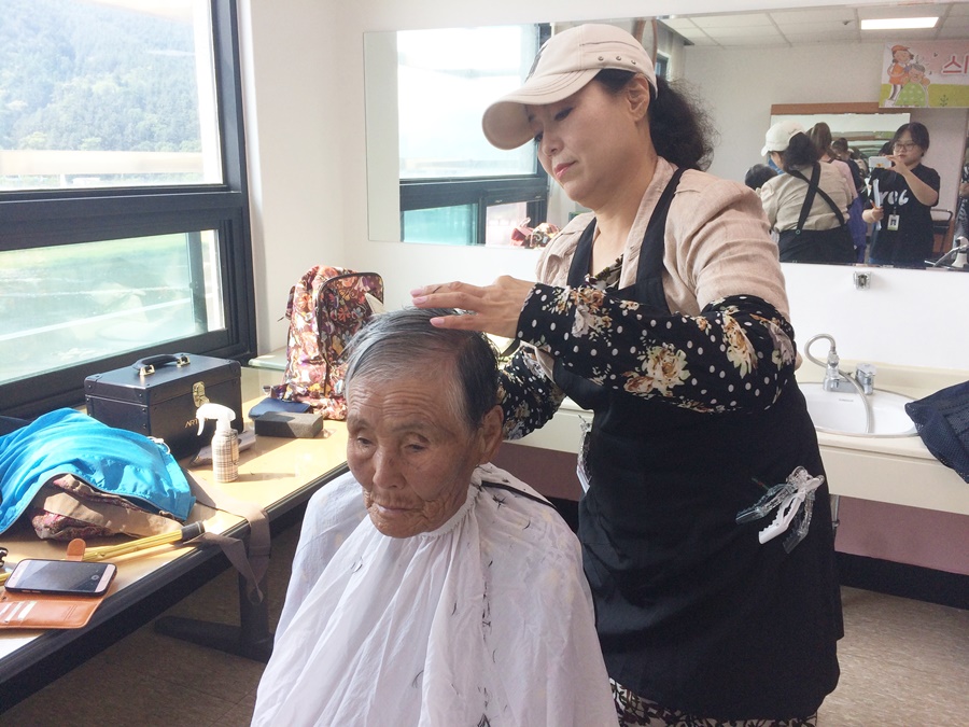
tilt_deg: -15.0
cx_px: 484
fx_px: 812
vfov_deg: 48.2
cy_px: 364
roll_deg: +0.8
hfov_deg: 61.7
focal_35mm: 29
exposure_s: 1/249
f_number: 2.2
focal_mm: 4.15
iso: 32
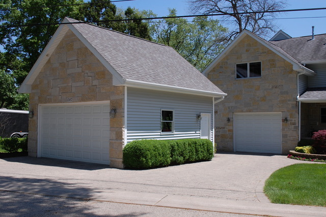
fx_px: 326
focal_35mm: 36
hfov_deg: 53.2
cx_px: 163
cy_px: 108
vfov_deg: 36.8
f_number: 9
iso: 200
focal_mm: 24
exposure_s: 1/320
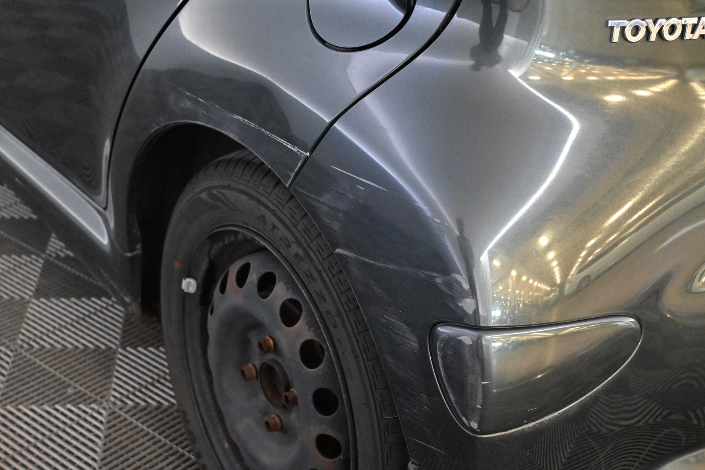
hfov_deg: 36.9
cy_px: 235
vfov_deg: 25.1
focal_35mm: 54
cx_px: 352
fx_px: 1057
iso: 9000
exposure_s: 1/60
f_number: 5.3
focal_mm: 36
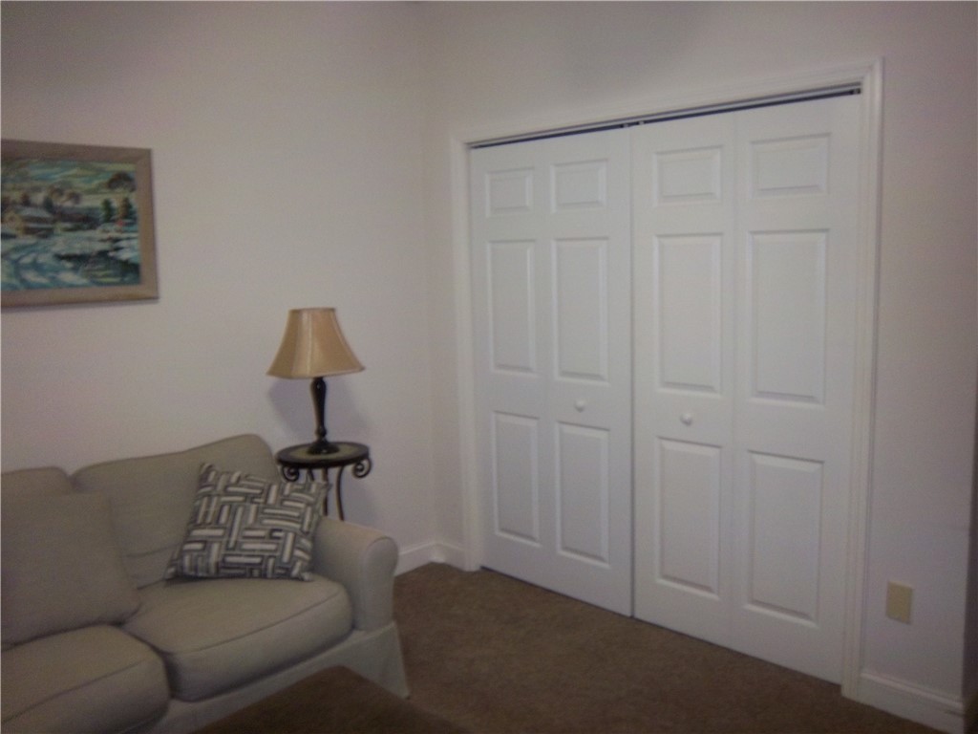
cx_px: 489
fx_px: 791
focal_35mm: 28
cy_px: 367
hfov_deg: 63.4
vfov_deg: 49.7
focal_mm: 5.1
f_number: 3.5
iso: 160
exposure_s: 1/30
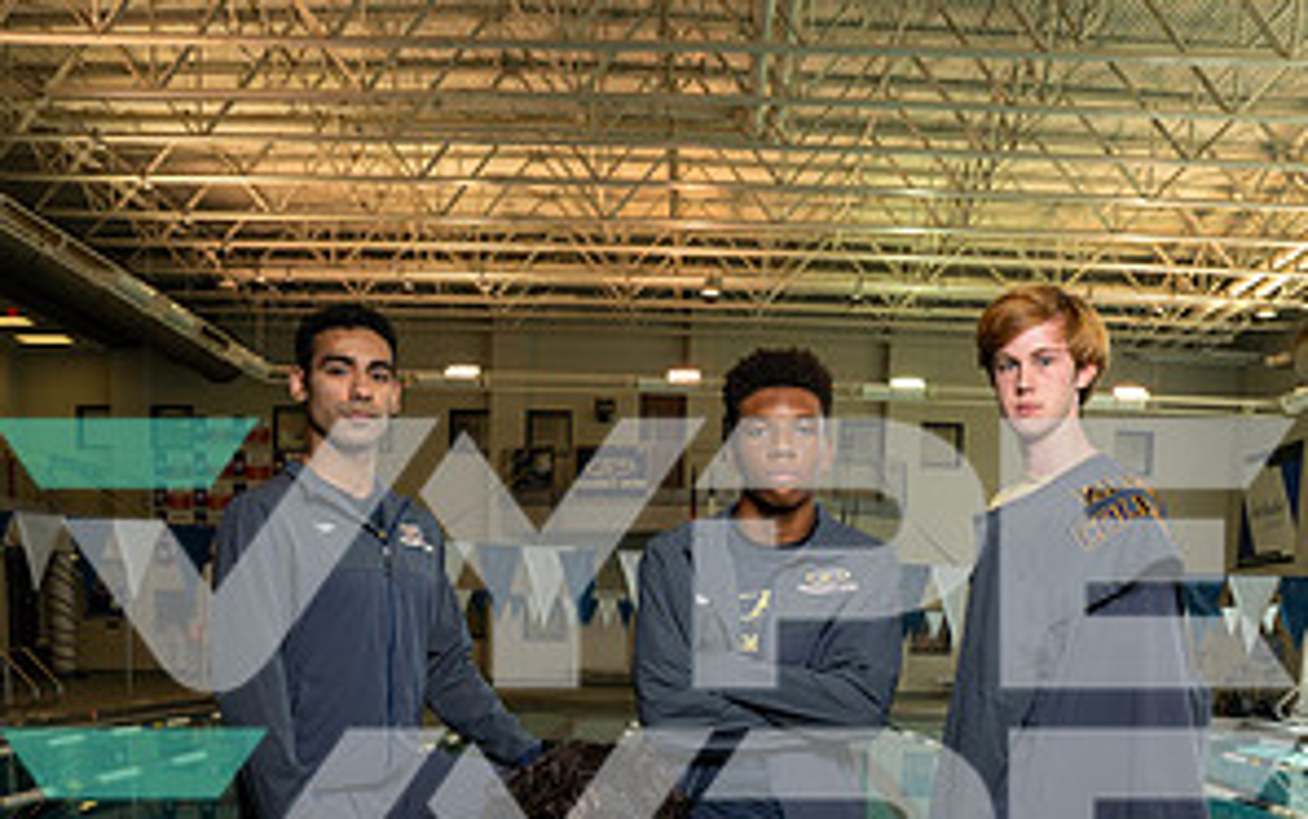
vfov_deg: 31.2
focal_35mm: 37
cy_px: 867
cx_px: 652
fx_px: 1320
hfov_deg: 52.7
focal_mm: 24
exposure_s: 1/250
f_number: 7.1
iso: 800
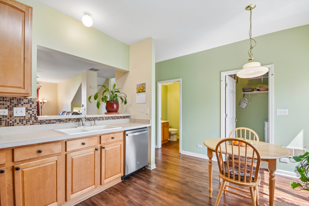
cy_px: 103
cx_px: 154
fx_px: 129
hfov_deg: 100.4
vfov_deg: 77.3
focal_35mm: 15
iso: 400
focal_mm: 10
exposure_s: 1/40
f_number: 8
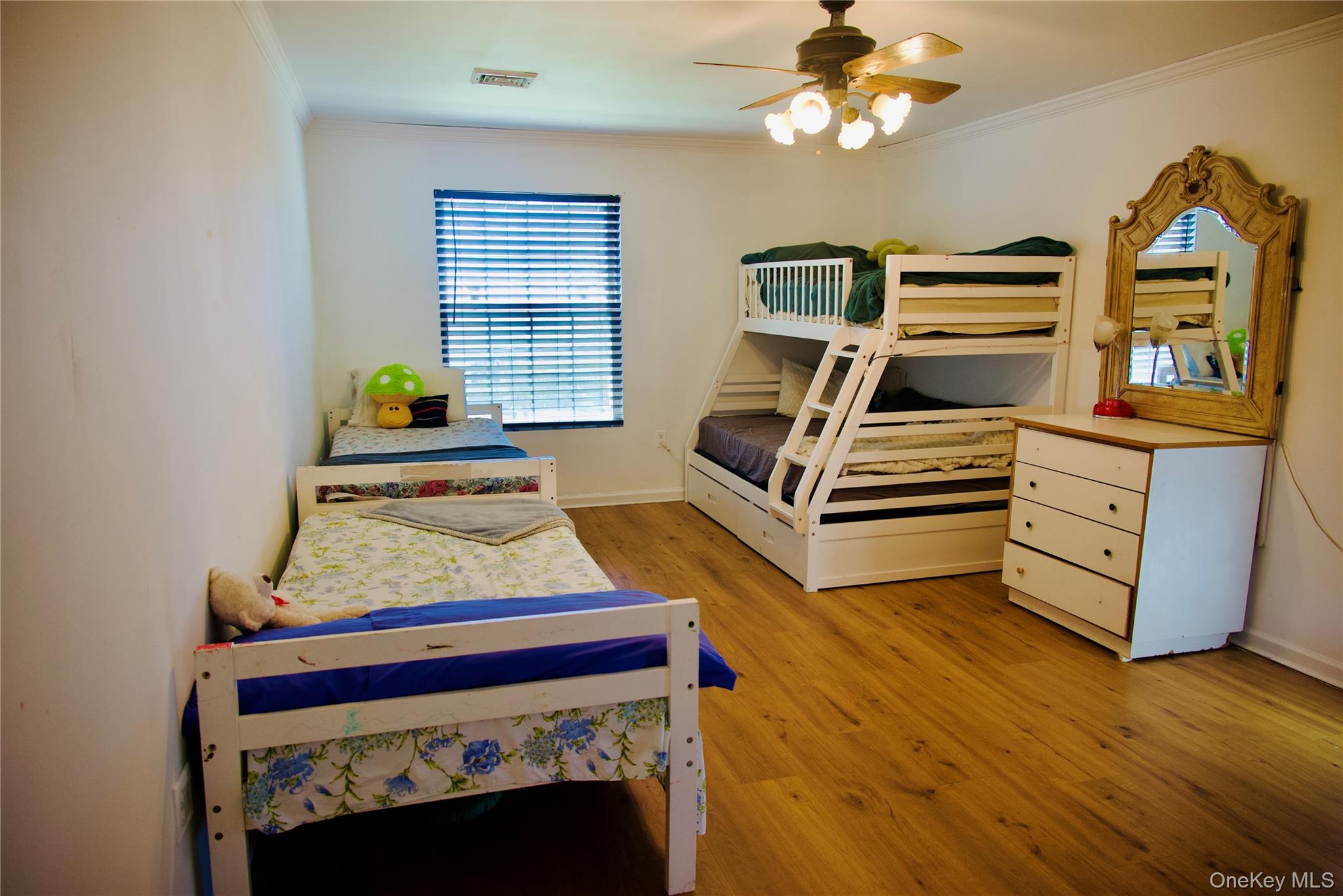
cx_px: 672
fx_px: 895
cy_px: 448
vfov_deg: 53.1
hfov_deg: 73.7
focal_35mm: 24
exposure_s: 1/125
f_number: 4
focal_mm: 24
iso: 500
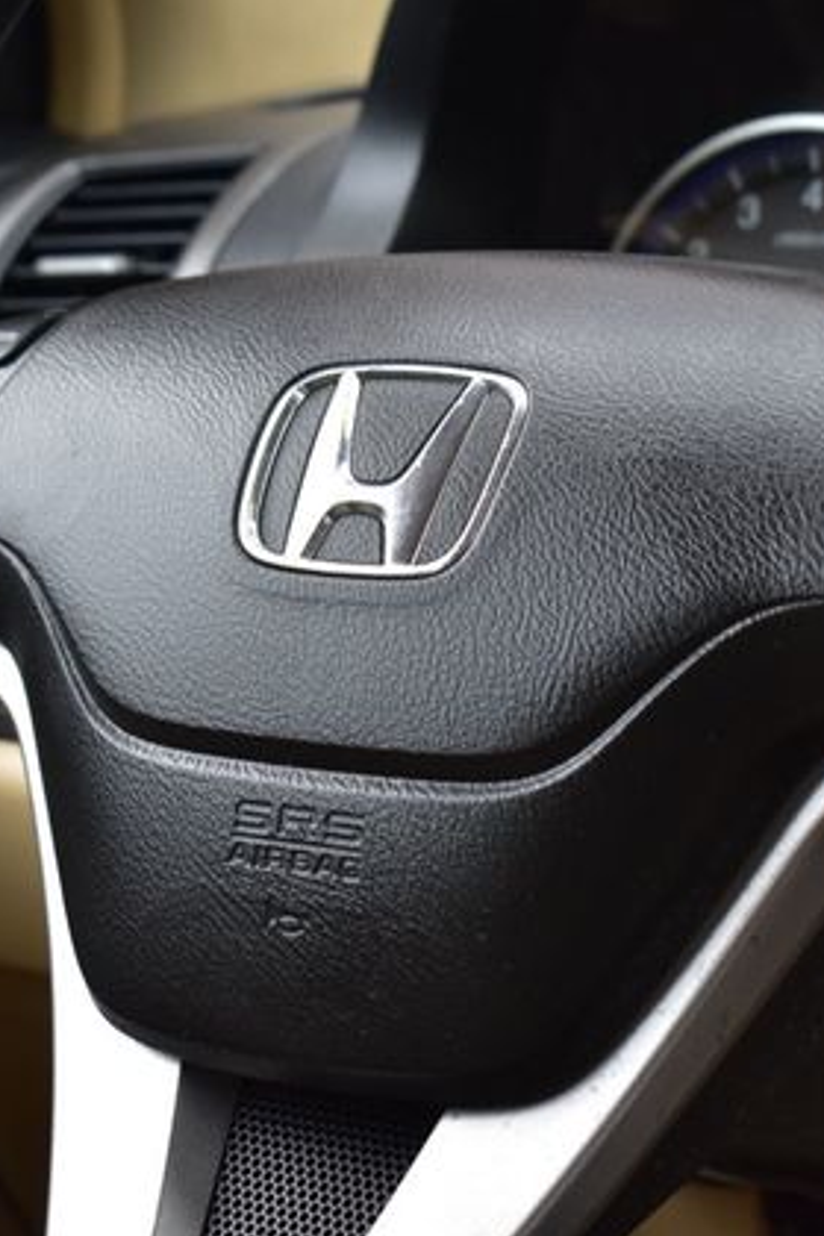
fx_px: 3296
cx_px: 491
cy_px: 621
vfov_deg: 21.2
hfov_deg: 14.2
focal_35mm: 96
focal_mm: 42
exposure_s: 1/50
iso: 400
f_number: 8
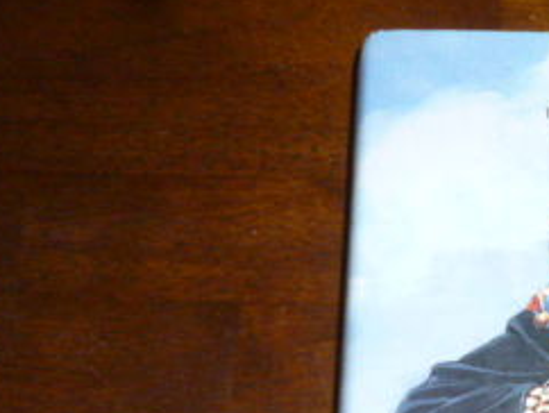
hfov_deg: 24.0
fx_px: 1175
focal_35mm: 74
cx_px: 656
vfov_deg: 19.0
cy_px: 479
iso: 400
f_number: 3.1
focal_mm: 5
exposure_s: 1/60
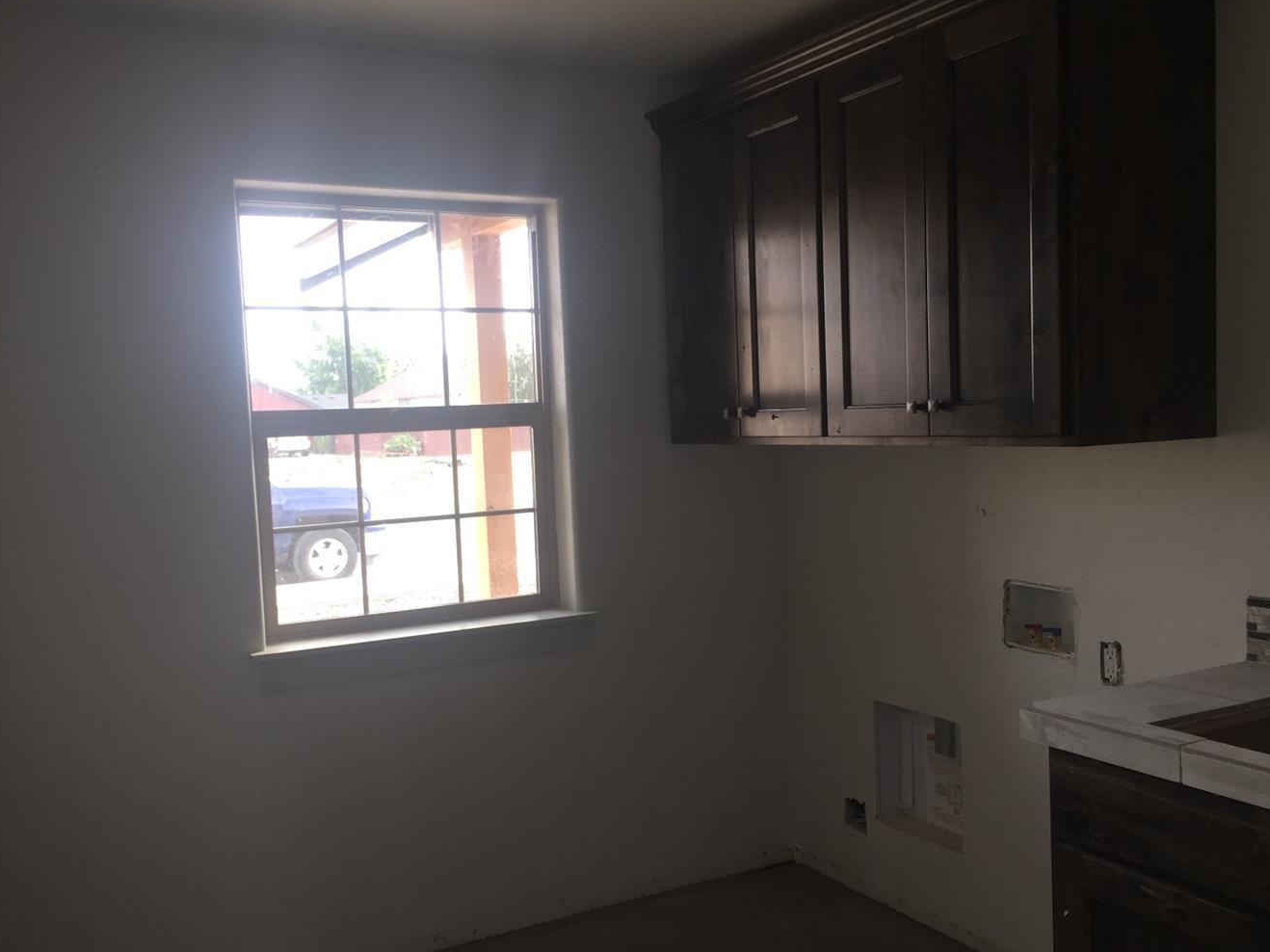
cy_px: 515
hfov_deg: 55.4
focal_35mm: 33
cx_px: 632
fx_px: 1210
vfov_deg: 42.9
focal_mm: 4.15
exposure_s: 1/40
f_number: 2.2
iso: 32
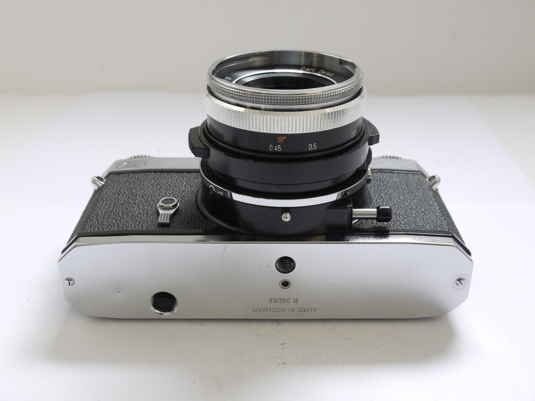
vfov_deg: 31.5
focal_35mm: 46
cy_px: 200
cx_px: 268
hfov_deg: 41.2
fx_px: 711
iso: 400
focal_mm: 23
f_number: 10
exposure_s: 1/25
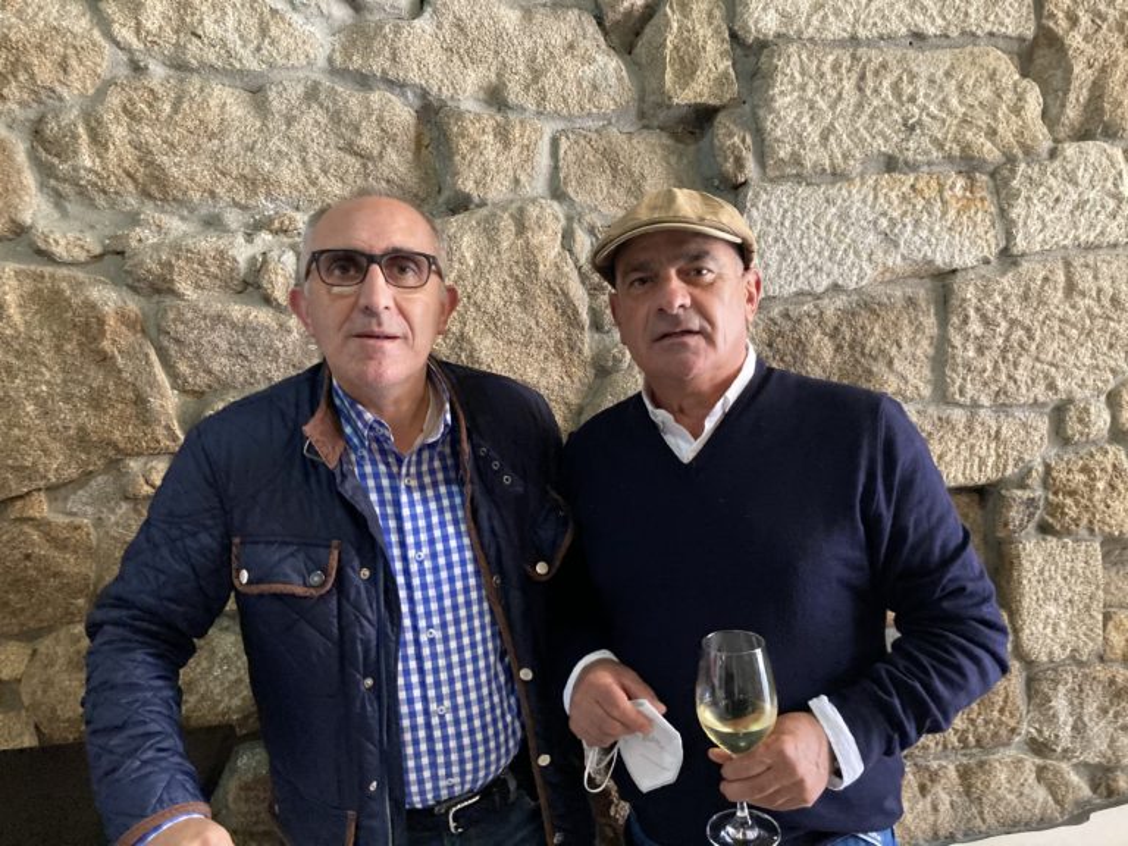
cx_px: 564
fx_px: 912
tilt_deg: -3.7
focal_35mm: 28
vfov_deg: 49.7
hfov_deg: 63.4
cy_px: 423
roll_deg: +3.2
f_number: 1.8
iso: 320
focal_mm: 3.99
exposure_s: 1/25
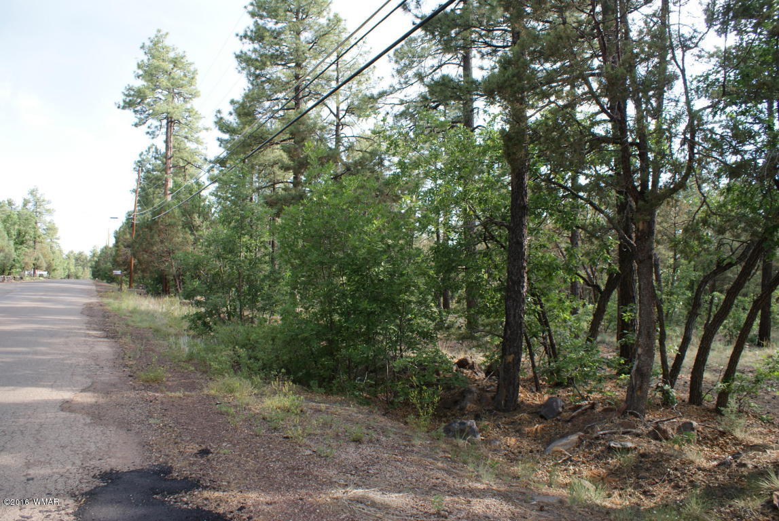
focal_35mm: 27
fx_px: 585
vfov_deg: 48.1
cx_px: 390
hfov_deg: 67.3
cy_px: 260
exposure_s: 1/50
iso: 100
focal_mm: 18
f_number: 5.6
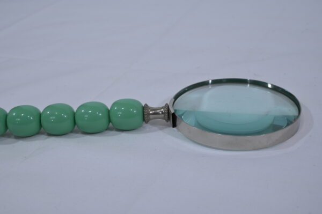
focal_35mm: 50
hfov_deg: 39.6
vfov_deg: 26.9
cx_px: 161
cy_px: 107
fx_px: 447
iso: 640
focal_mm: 50
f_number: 10
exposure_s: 1/125
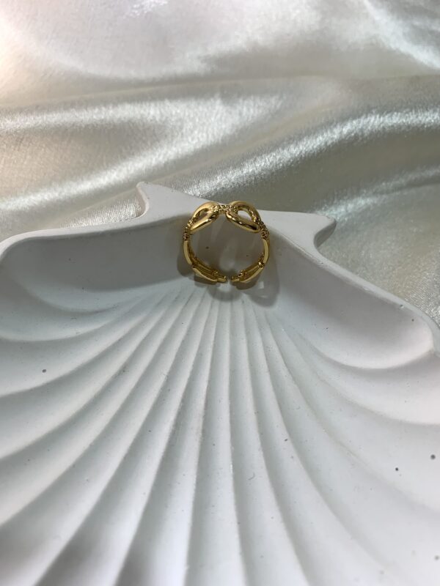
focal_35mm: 26
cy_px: 293
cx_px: 220
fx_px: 441
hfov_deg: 53.1
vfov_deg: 67.3
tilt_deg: -54.5
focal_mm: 4.25
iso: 64
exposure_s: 1/100
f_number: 1.8
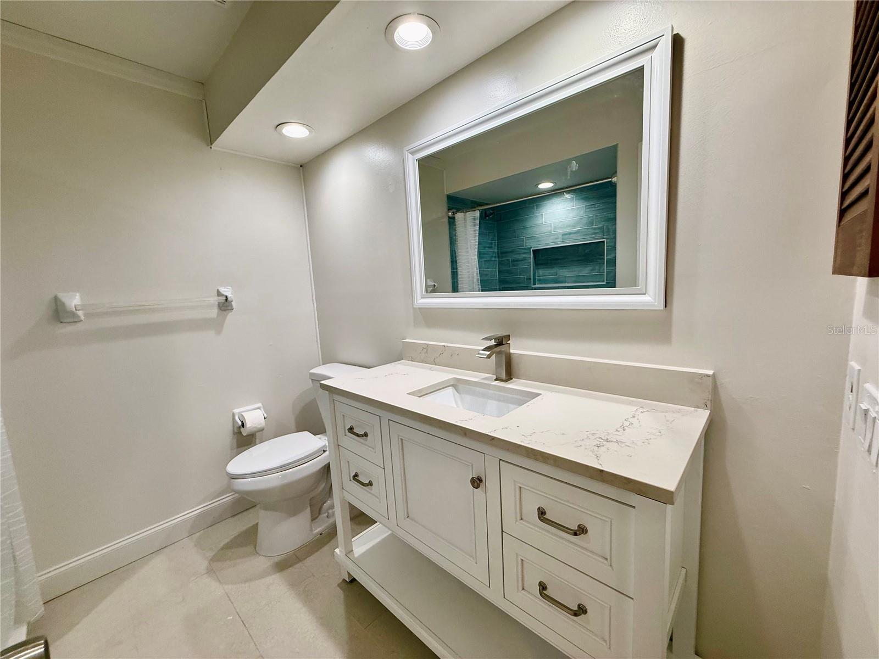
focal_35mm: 14
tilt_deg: -7.6
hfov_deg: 102.1
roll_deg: +2.9
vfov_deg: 85.7
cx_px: 440
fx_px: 356
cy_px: 330
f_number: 2.2
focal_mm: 2.22
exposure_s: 1/120
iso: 160
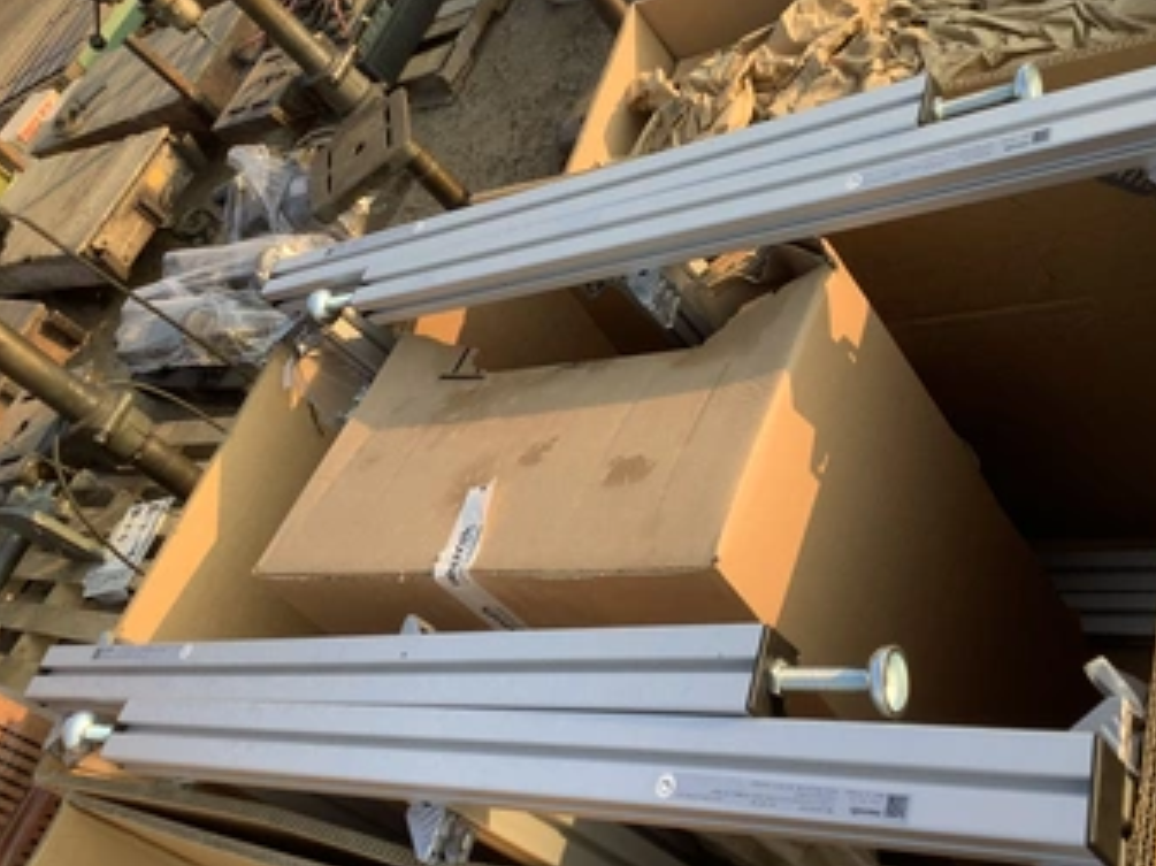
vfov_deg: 38.6
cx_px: 680
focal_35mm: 37
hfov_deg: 49.9
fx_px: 1235
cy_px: 390
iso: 25
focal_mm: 3.3
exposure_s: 1/261
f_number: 2.4
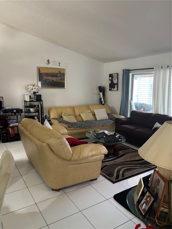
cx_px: 86
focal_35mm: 26
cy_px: 114
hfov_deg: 53.1
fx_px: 172
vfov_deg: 67.3
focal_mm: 5.96
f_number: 1.6
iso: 400
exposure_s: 1/40
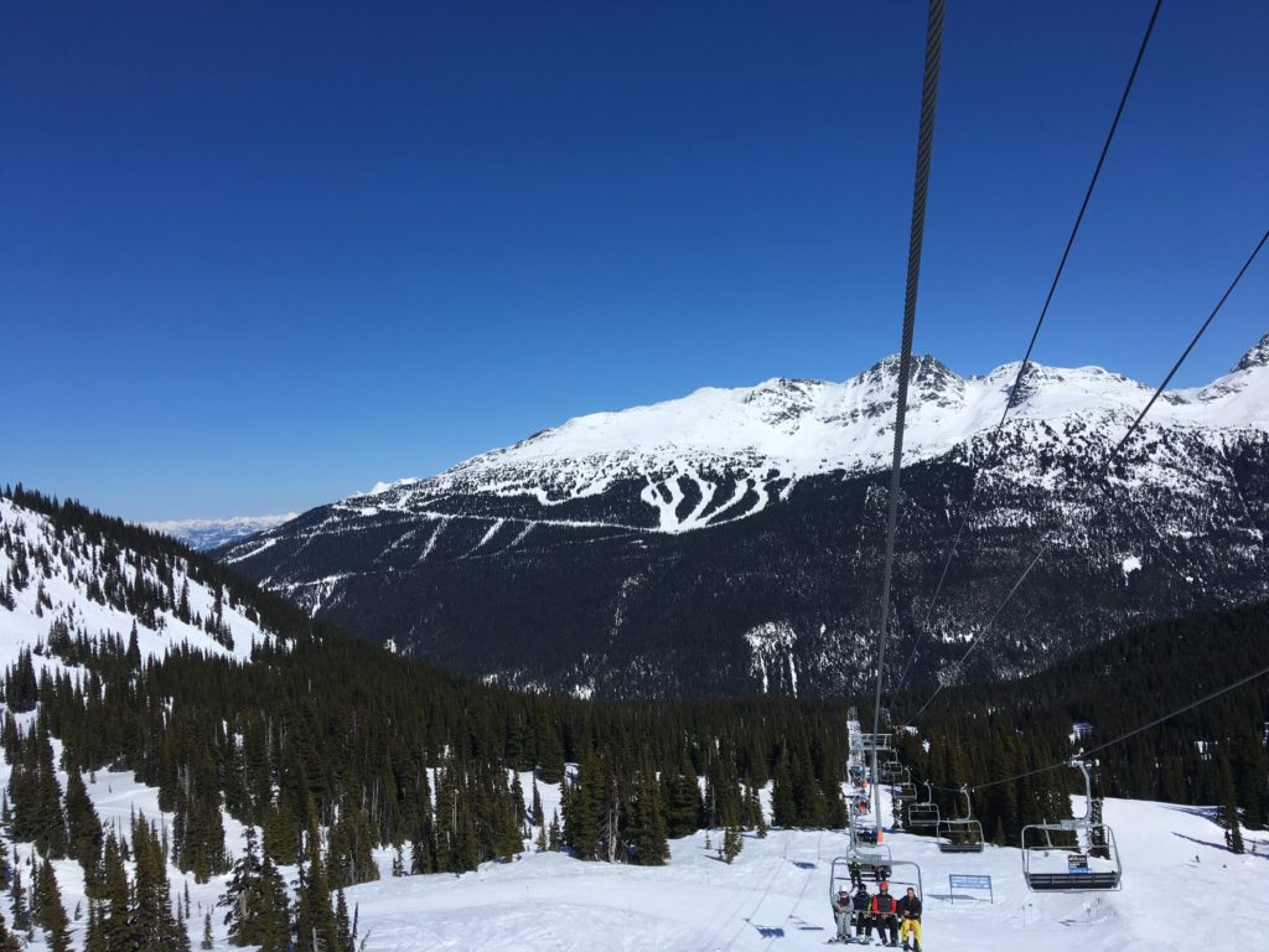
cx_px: 634
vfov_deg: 48.2
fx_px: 1063
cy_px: 476
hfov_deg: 61.7
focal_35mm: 29
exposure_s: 1/4808
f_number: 2.2
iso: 25
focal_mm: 4.15
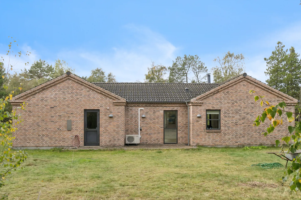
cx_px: 150
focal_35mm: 30
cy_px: 100
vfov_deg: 43.6
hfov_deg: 61.9
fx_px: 251
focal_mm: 20
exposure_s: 1/250
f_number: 7.1
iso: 250
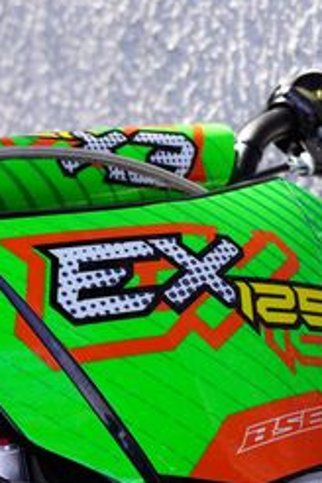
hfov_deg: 14.8
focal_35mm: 92
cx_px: 206
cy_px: 323
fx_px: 1234
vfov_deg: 22.1
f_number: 5.6
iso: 100
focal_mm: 39
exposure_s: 1/80
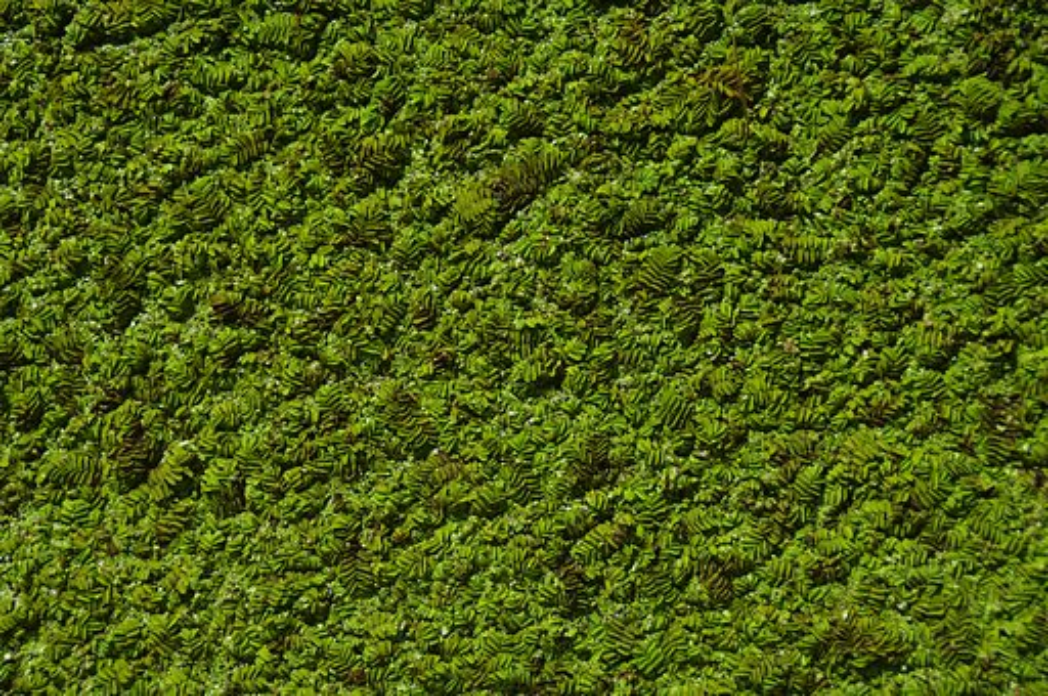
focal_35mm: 102
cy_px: 348
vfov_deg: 13.4
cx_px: 524
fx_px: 2966
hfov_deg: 20.0
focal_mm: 68
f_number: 5.6
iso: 100
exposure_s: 1/90
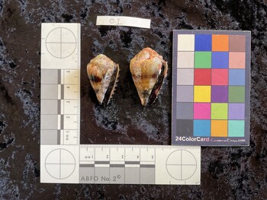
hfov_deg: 61.6
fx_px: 224
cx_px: 134
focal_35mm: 29
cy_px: 100
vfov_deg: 48.3
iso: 50
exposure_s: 1/60
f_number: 1.8
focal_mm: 3
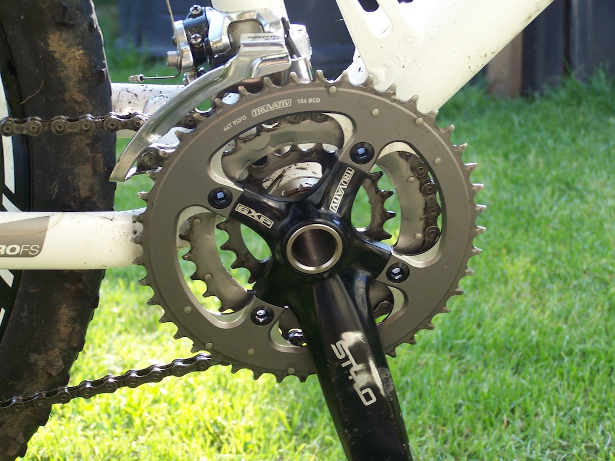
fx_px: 1670
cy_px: 230
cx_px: 308
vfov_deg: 15.7
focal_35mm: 94
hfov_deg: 20.9
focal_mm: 15.6
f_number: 3.2
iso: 80
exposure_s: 1/125
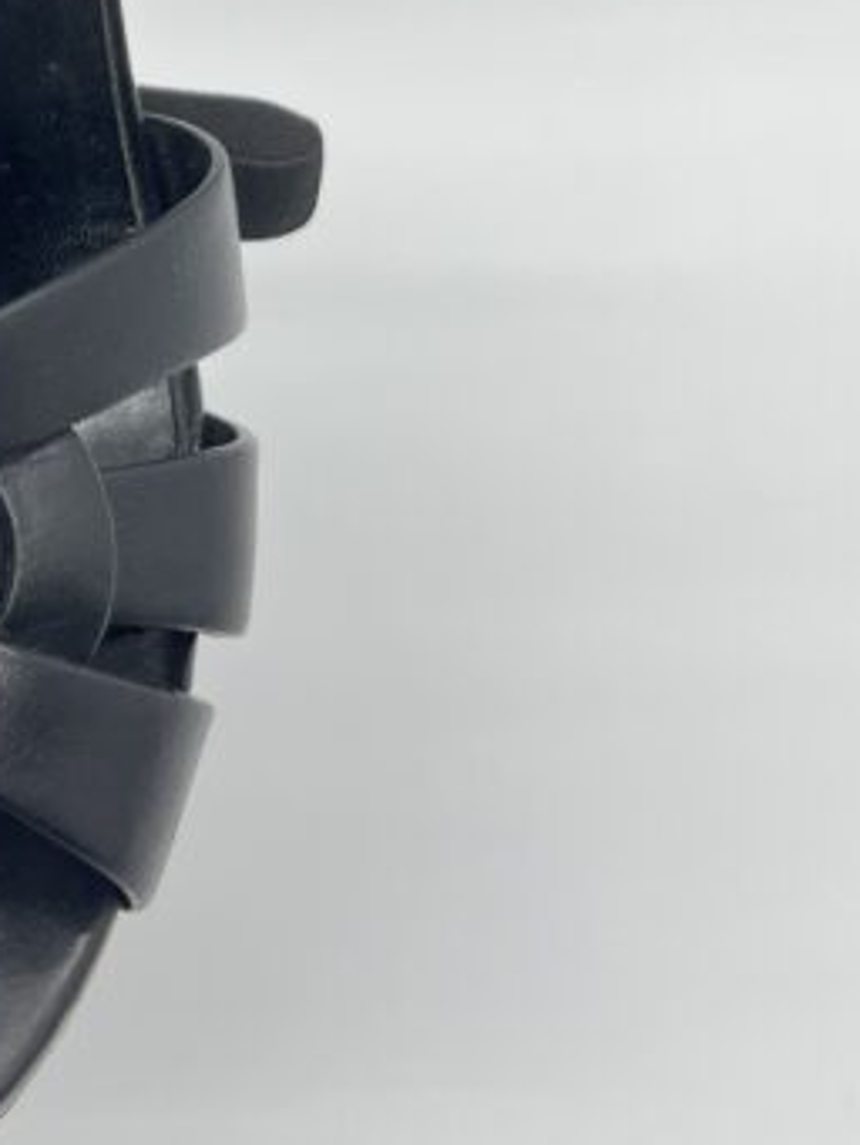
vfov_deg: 24.3
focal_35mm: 78
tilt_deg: -47.9
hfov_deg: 18.2
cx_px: -97
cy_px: 114
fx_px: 2582
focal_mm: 5.7
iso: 50
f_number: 1.5
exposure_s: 1/100
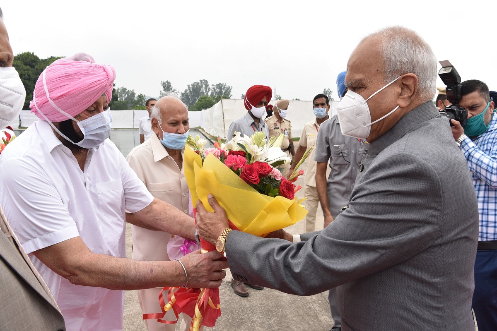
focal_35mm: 24
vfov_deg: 53.1
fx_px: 331
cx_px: 248
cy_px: 166
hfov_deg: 73.7
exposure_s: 1/200
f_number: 10
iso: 250
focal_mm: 24
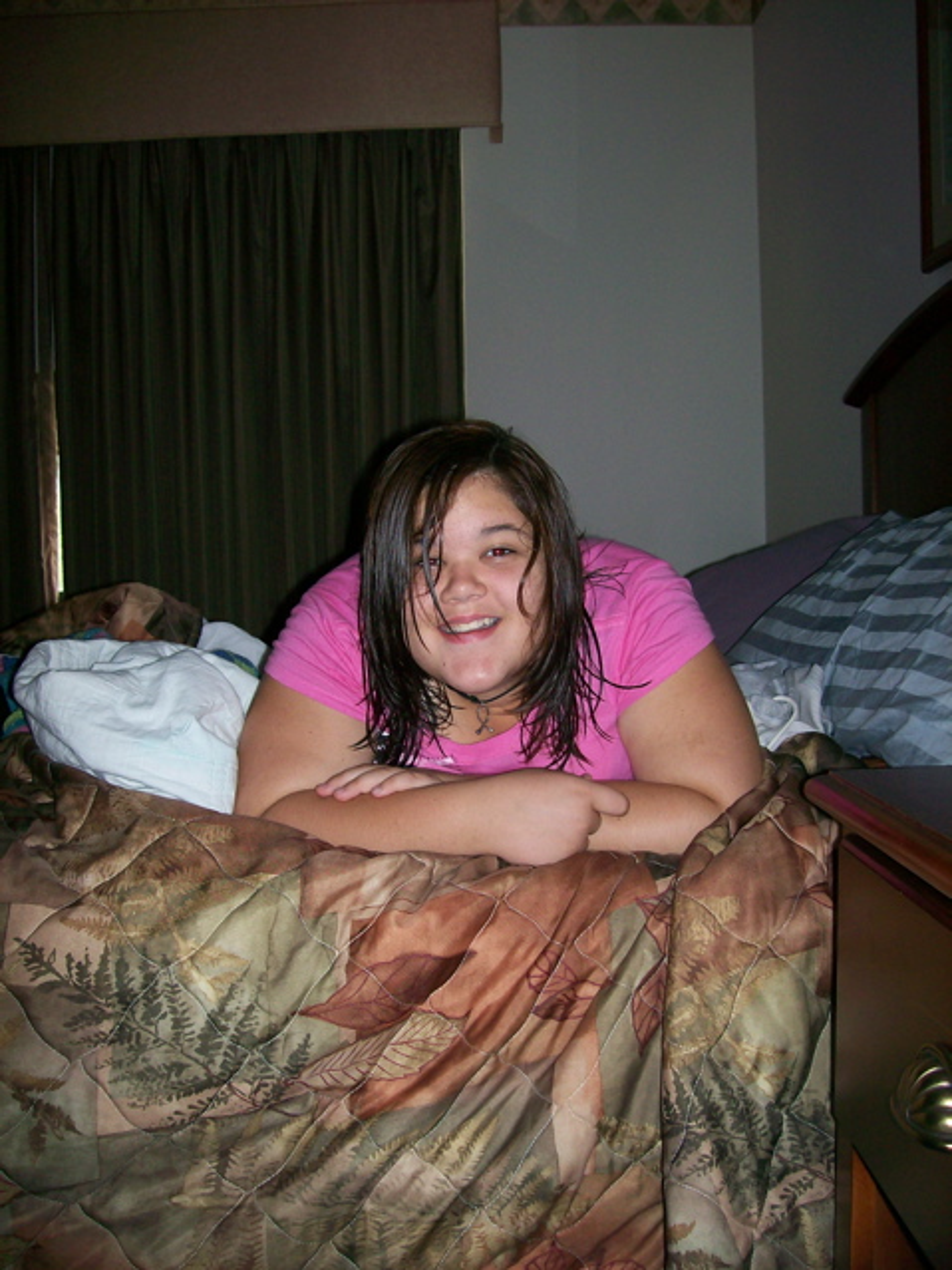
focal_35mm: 36
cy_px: 635
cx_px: 476
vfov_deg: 51.4
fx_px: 1321
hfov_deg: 39.6
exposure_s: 1/64
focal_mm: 6
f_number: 2.7
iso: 80
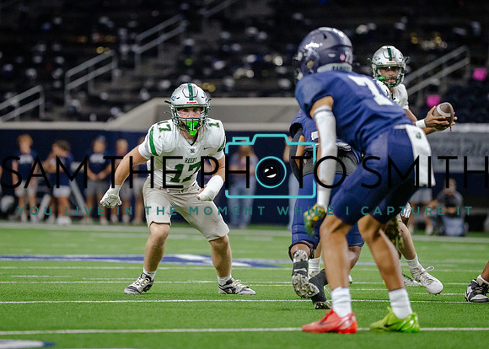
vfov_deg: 4.5
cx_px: 210
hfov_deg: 6.3
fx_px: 4429
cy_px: 144
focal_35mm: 319
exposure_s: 1/1250
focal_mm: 200
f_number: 2.8
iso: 3200
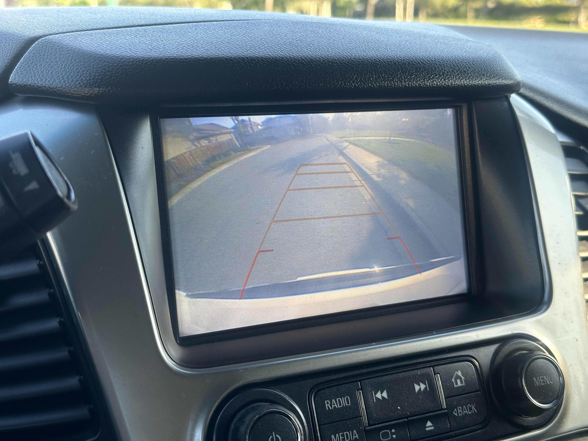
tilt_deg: -13.9
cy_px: 220
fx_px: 815
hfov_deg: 39.7
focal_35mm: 48
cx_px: 294
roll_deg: +0.5
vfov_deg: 30.3
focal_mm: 6.86
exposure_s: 1/256
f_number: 1.78
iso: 64
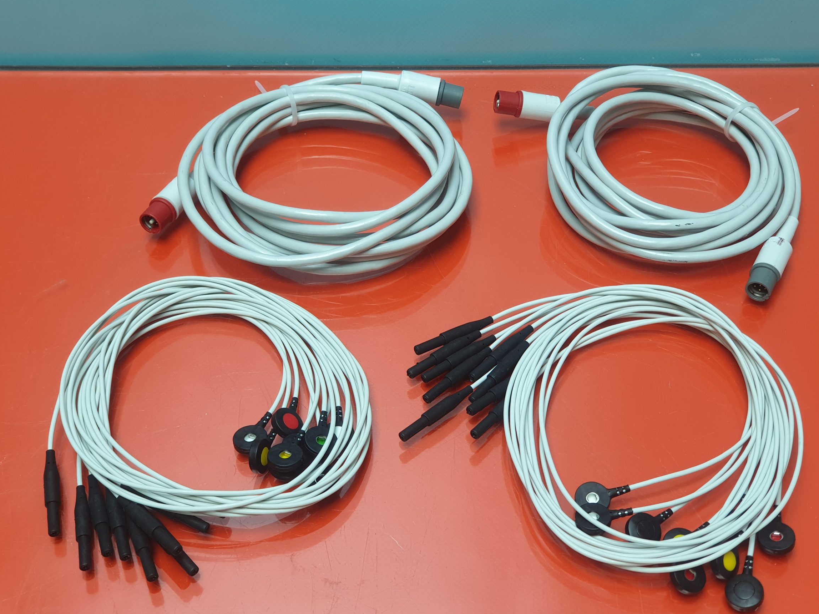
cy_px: 312
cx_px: 444
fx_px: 1372
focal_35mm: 58
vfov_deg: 25.2
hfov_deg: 33.2
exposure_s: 1/33
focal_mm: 6
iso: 64
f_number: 2.4
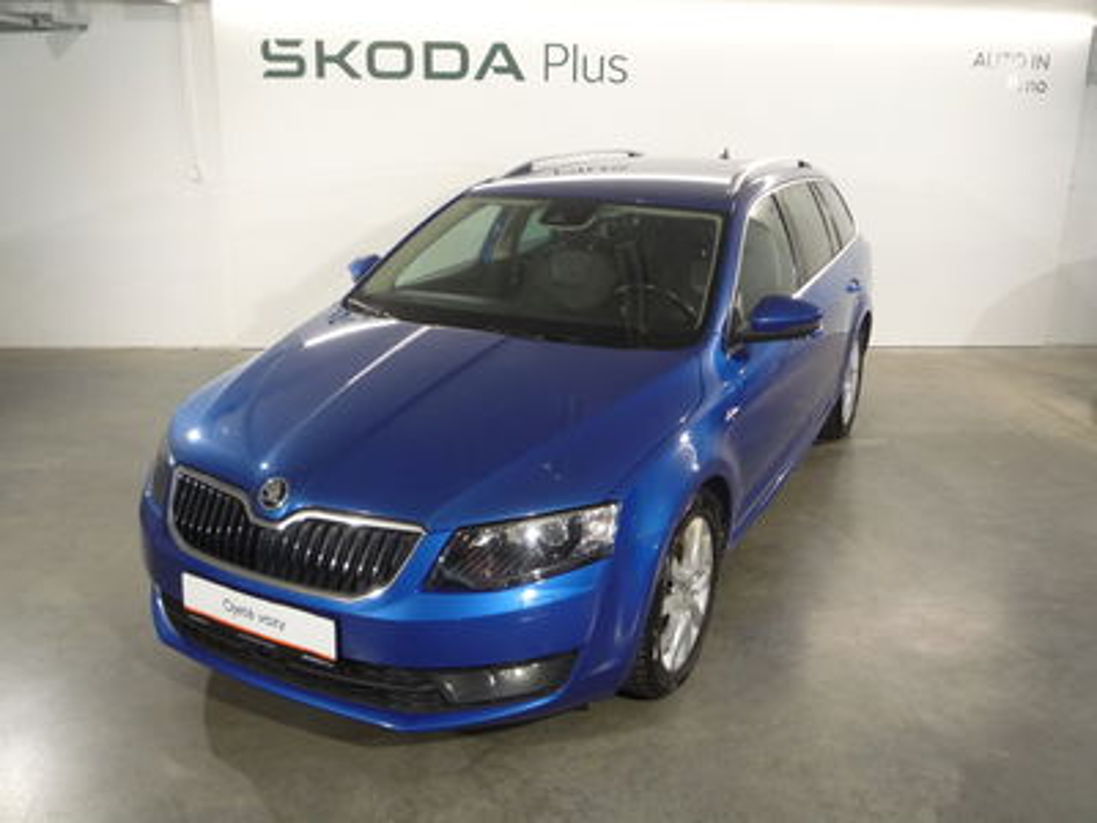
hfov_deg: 60.0
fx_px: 951
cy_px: 412
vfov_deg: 46.8
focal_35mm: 30
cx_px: 548
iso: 250
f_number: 3.3
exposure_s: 1/30
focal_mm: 5.2
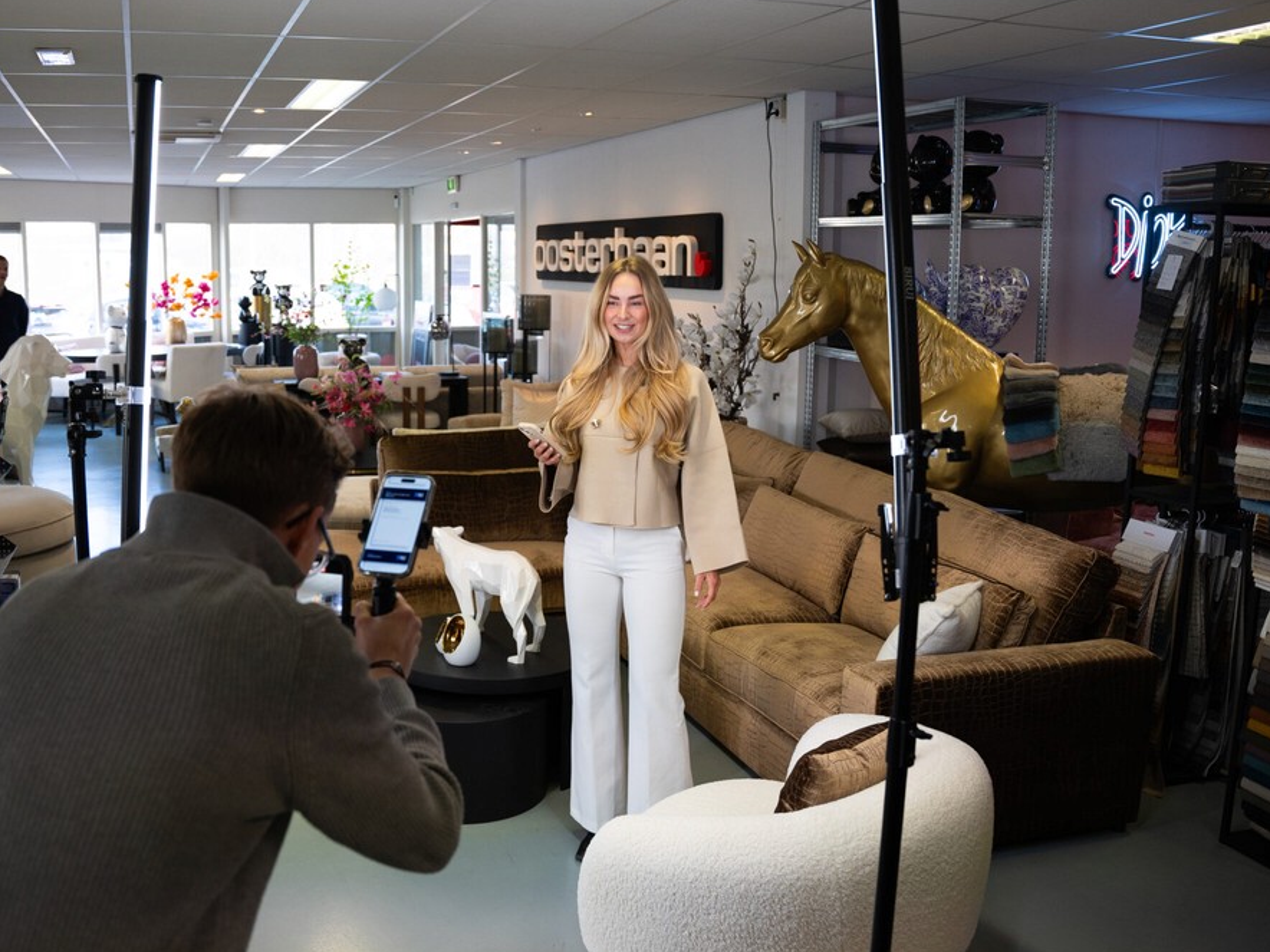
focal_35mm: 33
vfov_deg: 42.9
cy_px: 471
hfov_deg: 54.7
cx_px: 475
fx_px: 1211
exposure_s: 1/250
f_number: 2.8
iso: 500
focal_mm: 24
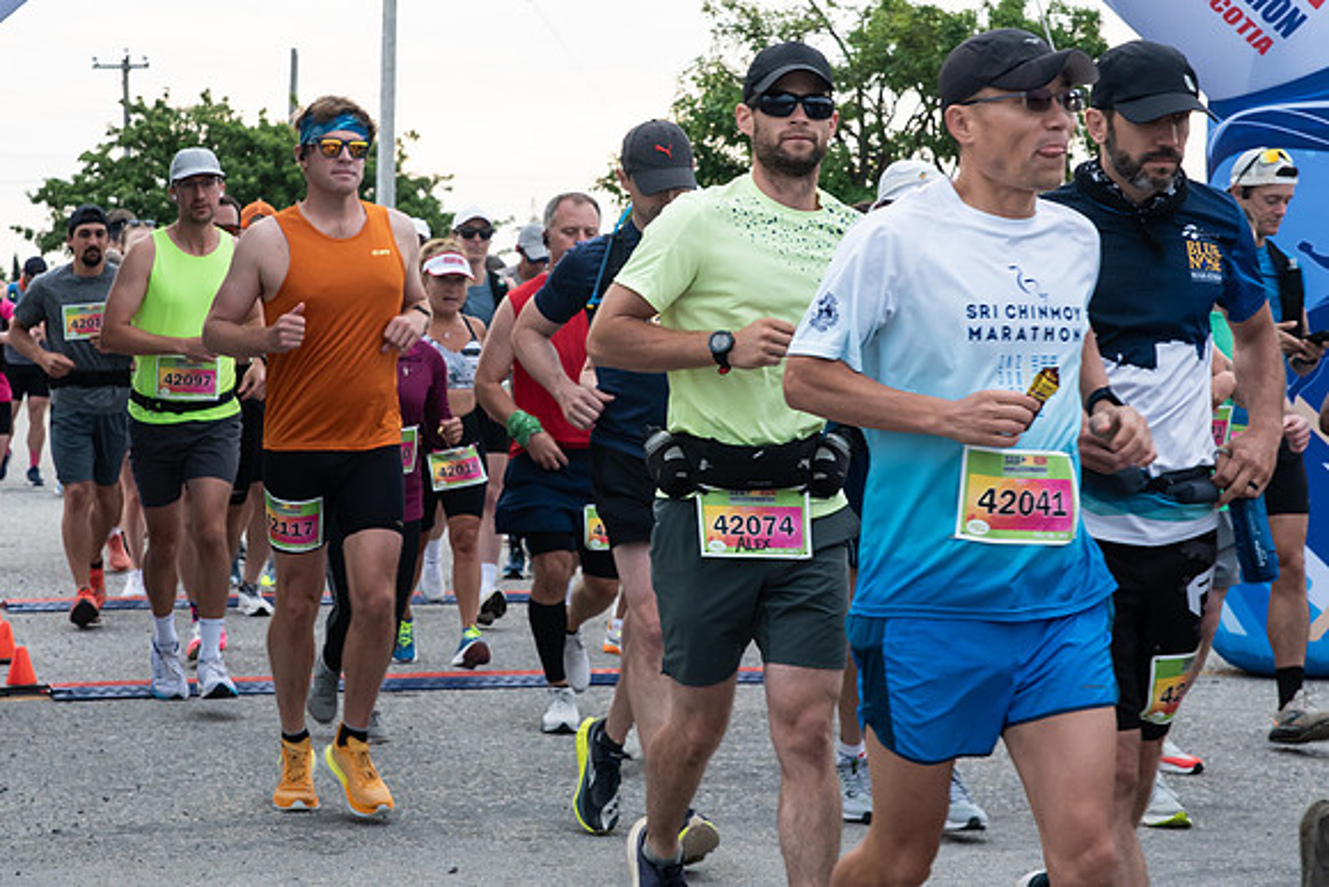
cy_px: 265
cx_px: 593
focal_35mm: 79
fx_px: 2901
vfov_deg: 17.3
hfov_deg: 25.8
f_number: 7.1
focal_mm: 56
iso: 800
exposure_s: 1/250
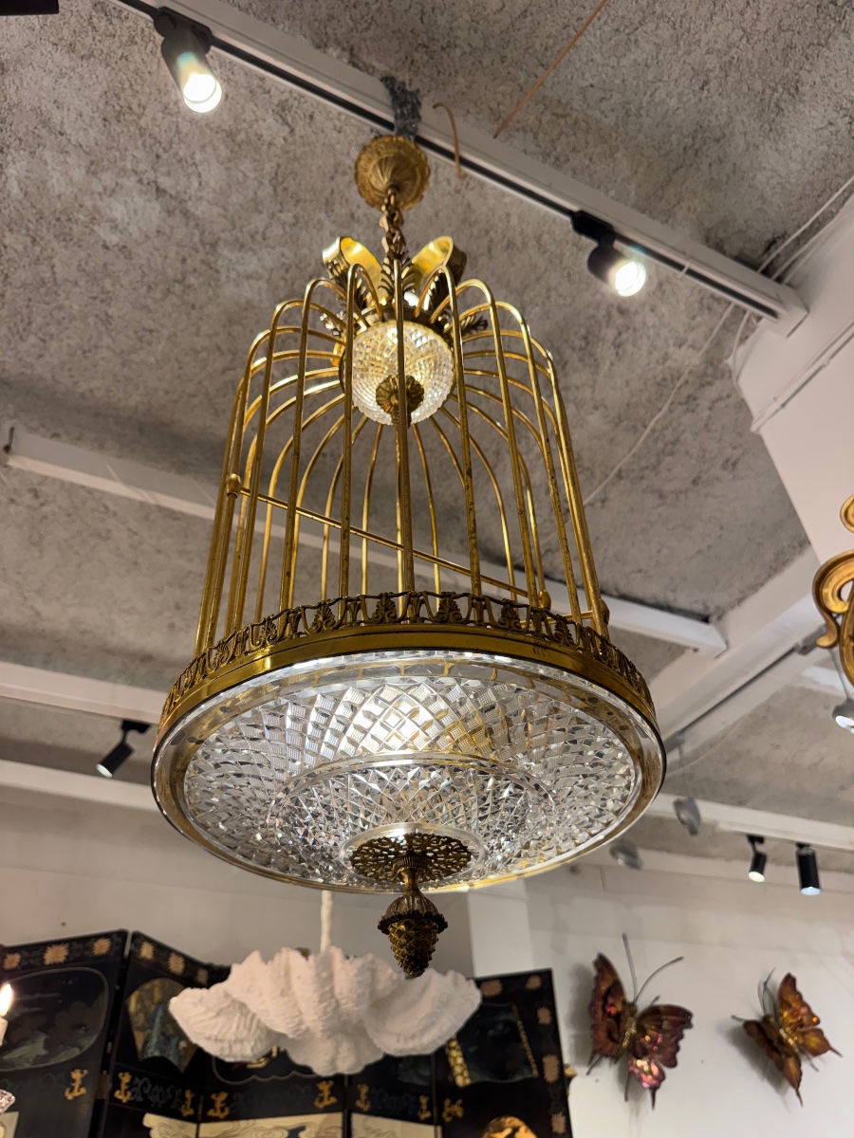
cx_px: 427
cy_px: 569
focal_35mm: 24
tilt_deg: +41.0
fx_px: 789
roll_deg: +2.7
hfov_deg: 56.8
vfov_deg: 71.6
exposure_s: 1/100
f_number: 1.78
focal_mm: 6.76
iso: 100
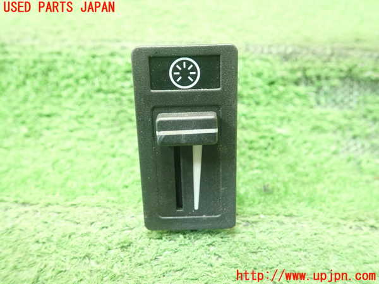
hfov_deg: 60.0
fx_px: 328
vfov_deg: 46.8
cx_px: 190
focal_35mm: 30
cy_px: 142
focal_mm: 5.5
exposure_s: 1/80
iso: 800
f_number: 2.3
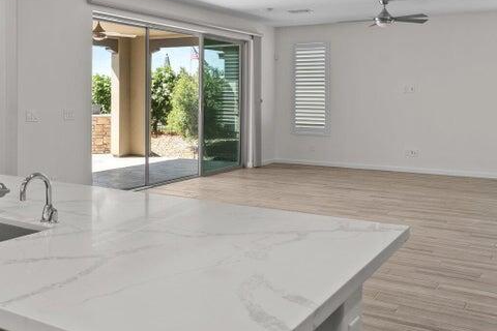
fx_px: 558
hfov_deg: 46.9
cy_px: 100
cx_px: 149
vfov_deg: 32.7
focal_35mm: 40
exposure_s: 1/10
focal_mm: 20.2
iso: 400
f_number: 8
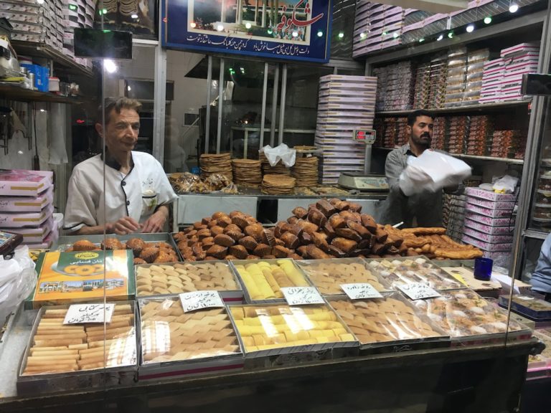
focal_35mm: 29
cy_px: 206
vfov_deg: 48.2
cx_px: 276
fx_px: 462
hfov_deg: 61.7
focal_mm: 4.15
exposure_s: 1/33
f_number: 2.2
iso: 32
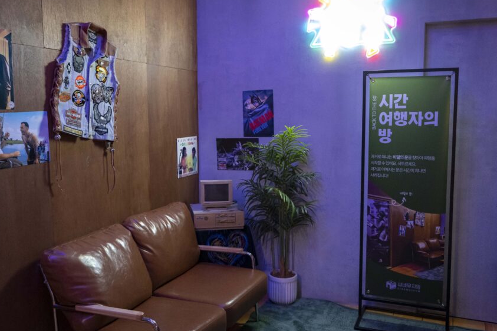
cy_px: 164
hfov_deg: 55.8
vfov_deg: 38.9
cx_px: 246
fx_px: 469
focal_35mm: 34
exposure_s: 1/160
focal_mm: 28
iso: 10000
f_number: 4
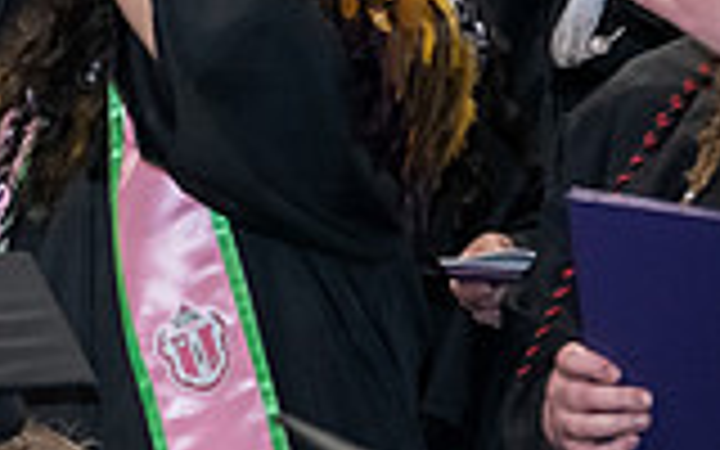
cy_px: -115
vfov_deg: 2.8
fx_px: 9046
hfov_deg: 4.5
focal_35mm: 461
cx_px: -572
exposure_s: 1/200
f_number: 4.5
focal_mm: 125
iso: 4000
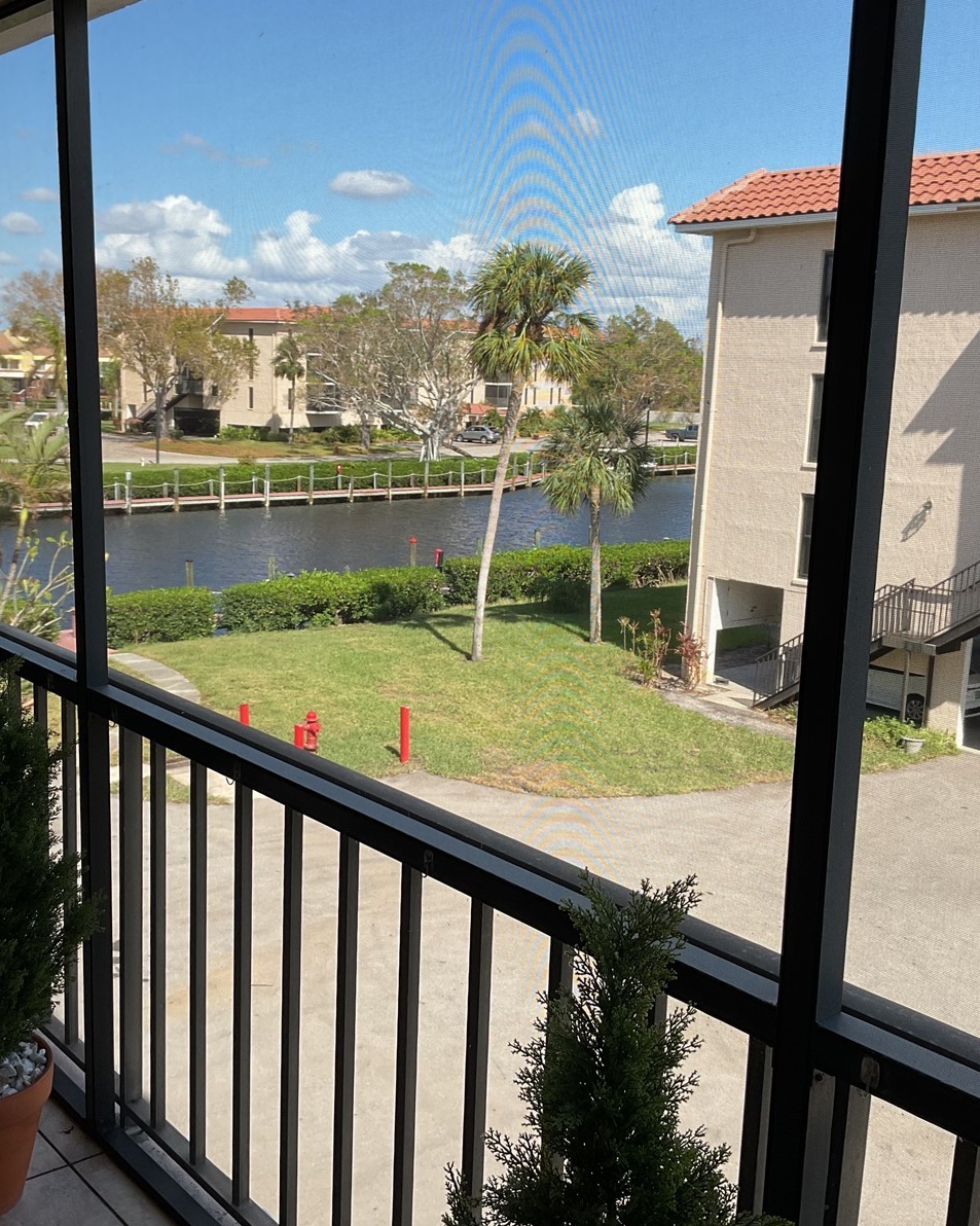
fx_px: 1378
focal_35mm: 38
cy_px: 610
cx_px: 405
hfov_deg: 39.0
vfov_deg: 47.9
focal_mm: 3
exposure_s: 1/929
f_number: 1.8
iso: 16
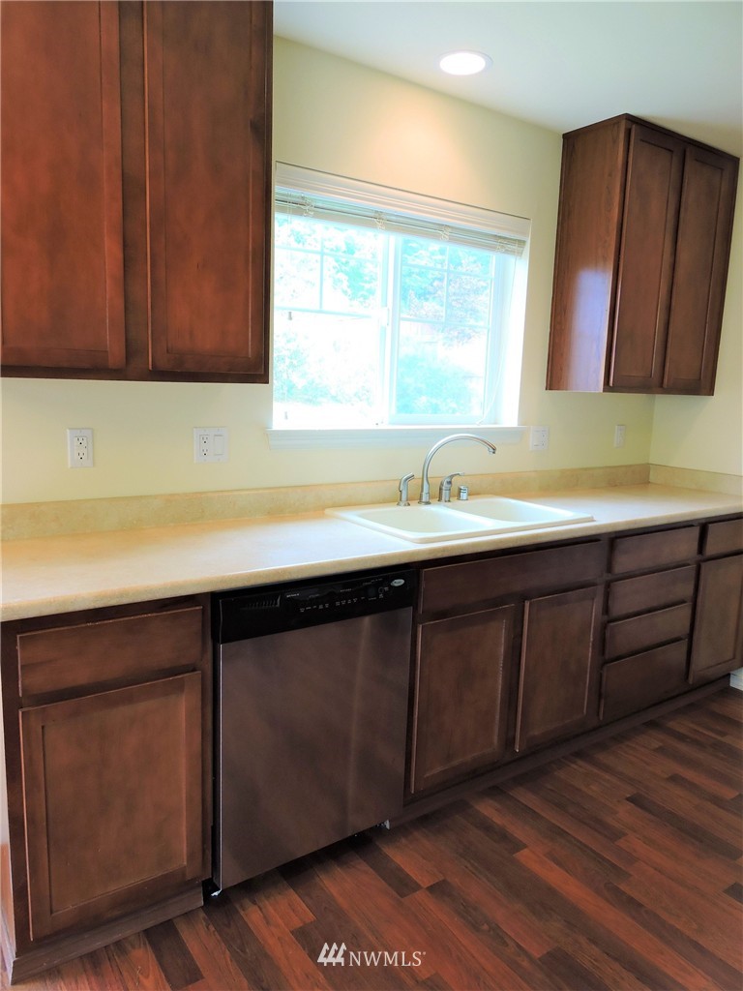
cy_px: 496
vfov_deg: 71.6
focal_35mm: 24
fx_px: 687
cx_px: 372
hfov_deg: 56.8
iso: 125
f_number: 3.3
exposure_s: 1/30
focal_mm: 4.3
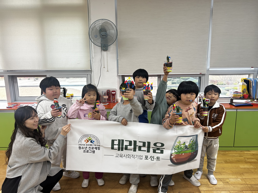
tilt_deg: -11.0
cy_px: 96
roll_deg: +1.4
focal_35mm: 26
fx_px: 194
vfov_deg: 53.1
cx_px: 129
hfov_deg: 67.3
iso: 64
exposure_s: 1/120
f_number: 1.5
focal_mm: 5.7
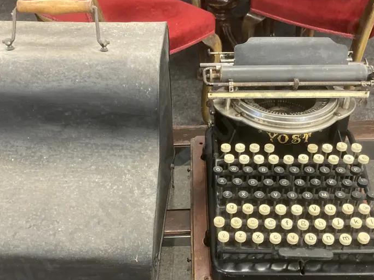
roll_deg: +1.0
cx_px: 183
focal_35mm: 42
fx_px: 454
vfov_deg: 34.3
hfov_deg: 44.8
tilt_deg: -37.8
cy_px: 159
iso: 250
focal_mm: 3.99
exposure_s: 1/50
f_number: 1.8
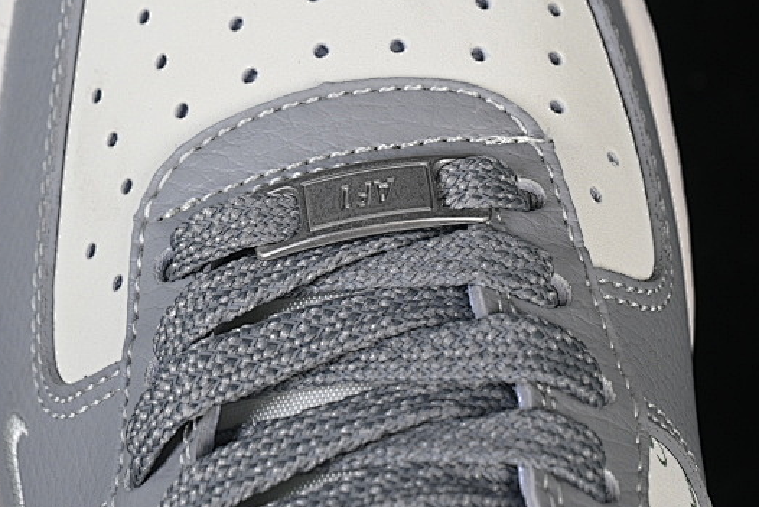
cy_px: 146
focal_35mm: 154
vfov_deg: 8.9
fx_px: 3248
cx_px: 342
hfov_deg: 13.3
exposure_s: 1/80
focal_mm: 50
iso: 160
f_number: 7.1
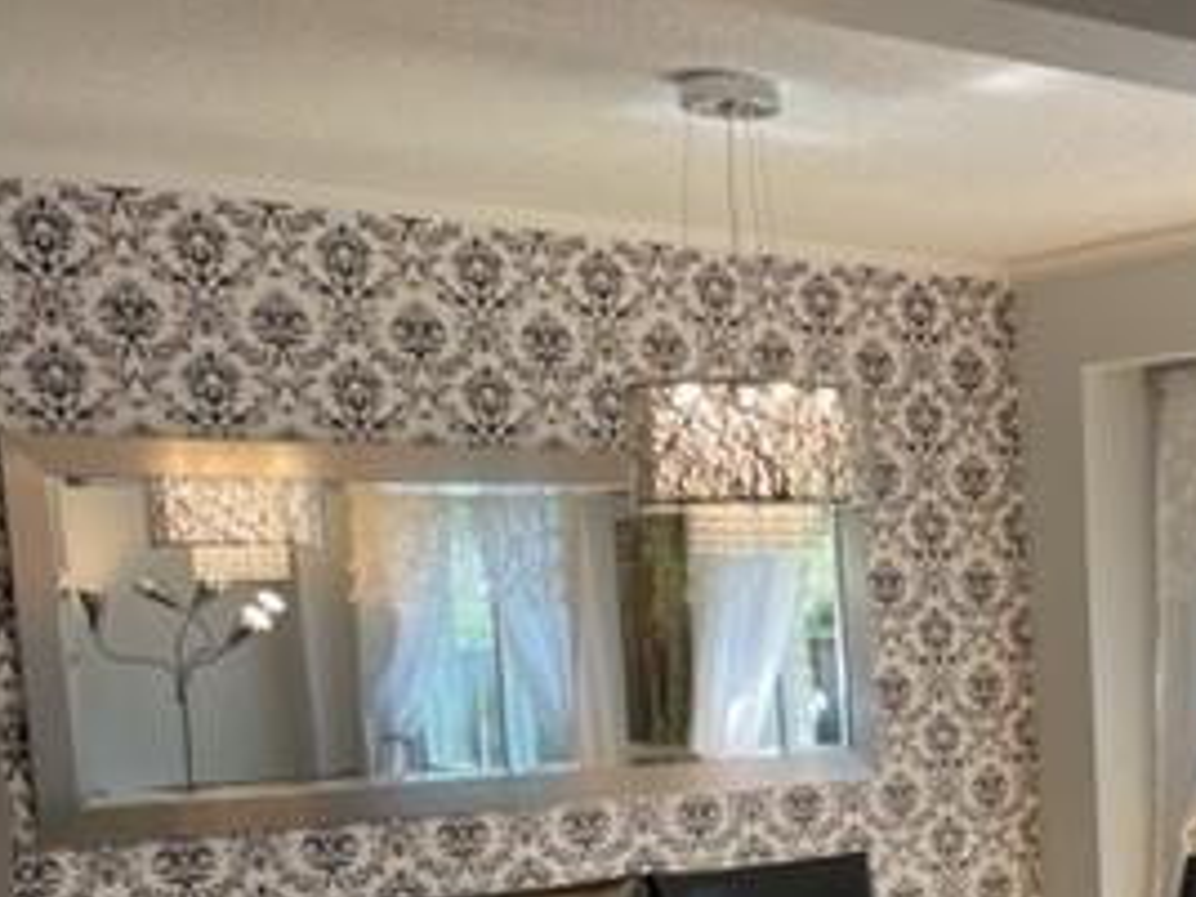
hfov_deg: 28.3
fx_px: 2142
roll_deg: +1.4
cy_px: 924
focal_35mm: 62
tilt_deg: -6.7
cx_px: 1330
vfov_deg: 22.6
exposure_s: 1/120
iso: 40
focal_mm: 4.2
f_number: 1.6
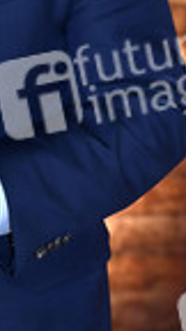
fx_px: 1578
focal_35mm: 180
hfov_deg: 6.6
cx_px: -96
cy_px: -30
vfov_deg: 11.8
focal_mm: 62
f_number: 4
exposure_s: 1/200
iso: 800
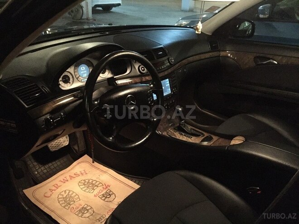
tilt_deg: -27.3
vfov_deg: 48.2
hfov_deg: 61.7
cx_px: 150
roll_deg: -3.7
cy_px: 112
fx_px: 250
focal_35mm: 29
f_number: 2.2
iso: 2000
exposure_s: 1/17
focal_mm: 4.15
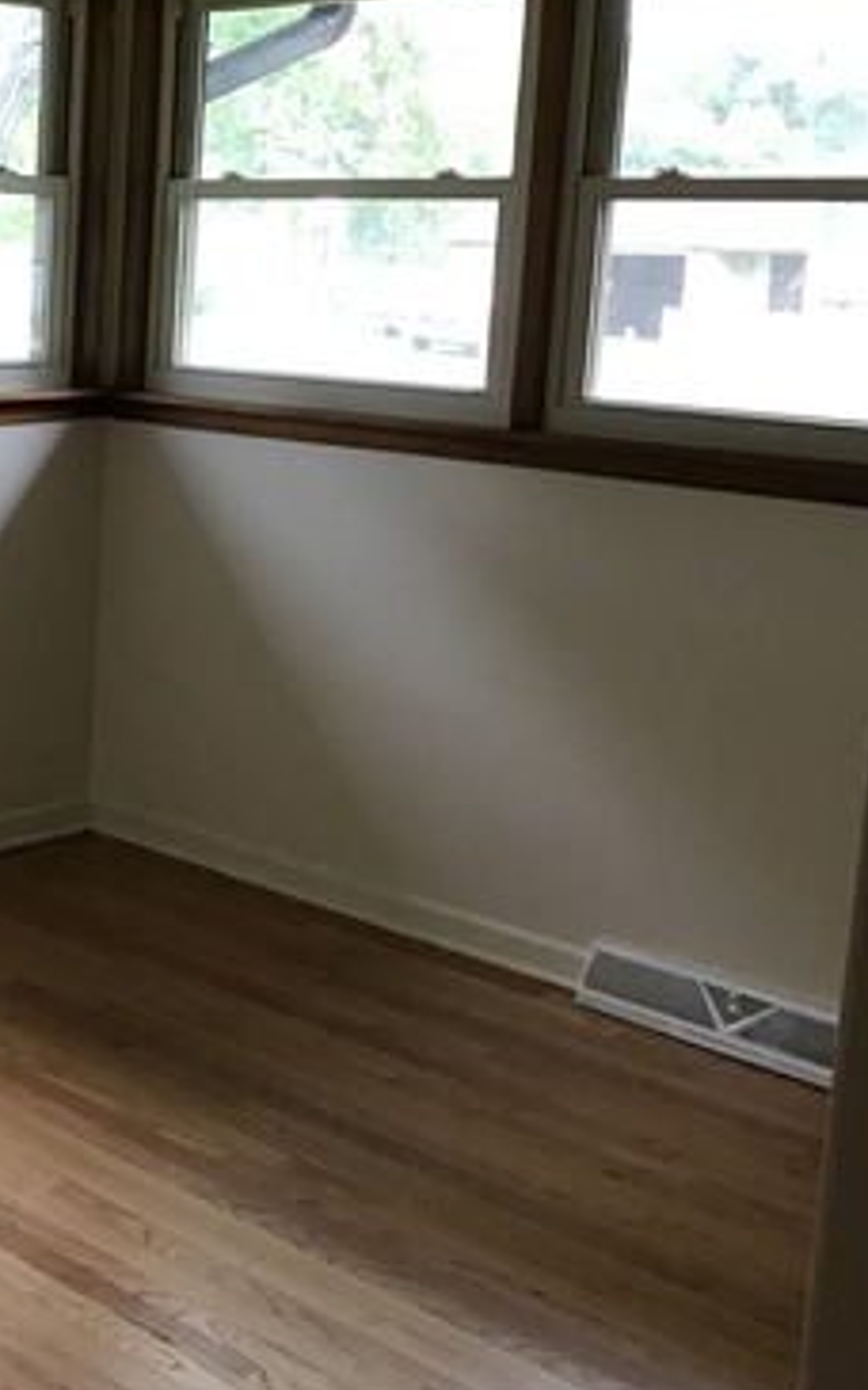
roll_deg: -1.4
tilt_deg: -9.8
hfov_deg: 23.6
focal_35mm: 52
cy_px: 621
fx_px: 1969
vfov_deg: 38.8
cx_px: -38
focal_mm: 3.99
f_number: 1.8
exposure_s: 1/17
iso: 40
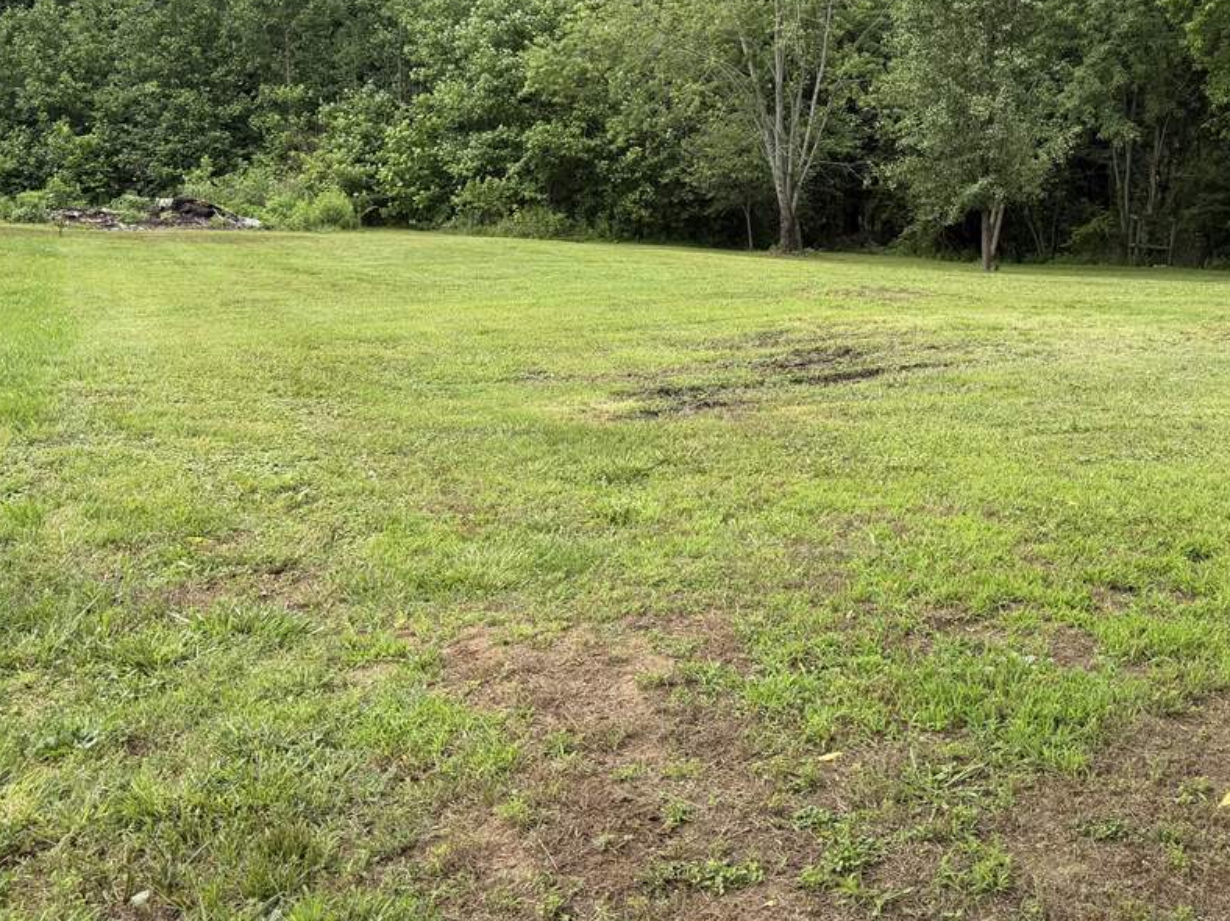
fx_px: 1385
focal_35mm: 39
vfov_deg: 35.9
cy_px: 230
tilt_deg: -6.8
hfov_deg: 47.5
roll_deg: +0.2
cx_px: 759
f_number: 1.78
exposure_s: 1/1689
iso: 100
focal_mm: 6.76
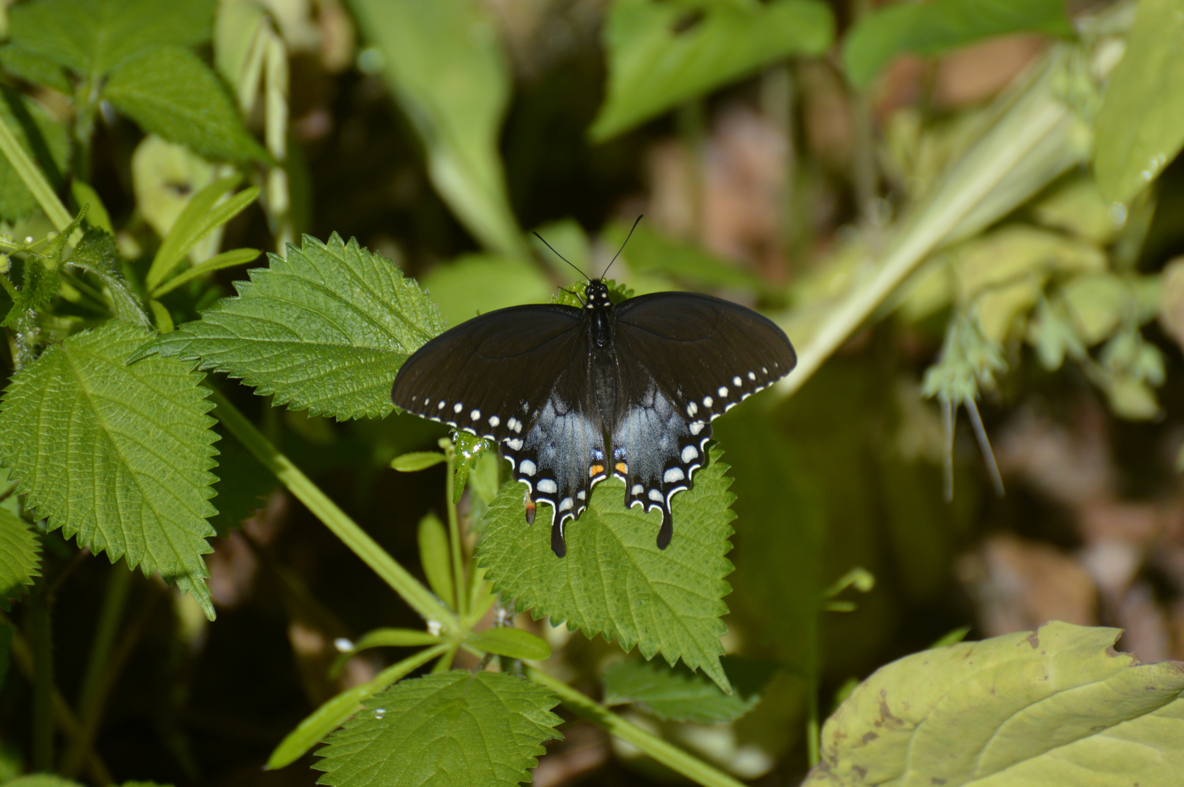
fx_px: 14787
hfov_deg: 4.6
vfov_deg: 3.0
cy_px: 394
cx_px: 592
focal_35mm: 450
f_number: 5.6
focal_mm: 300
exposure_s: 1/1250
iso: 400
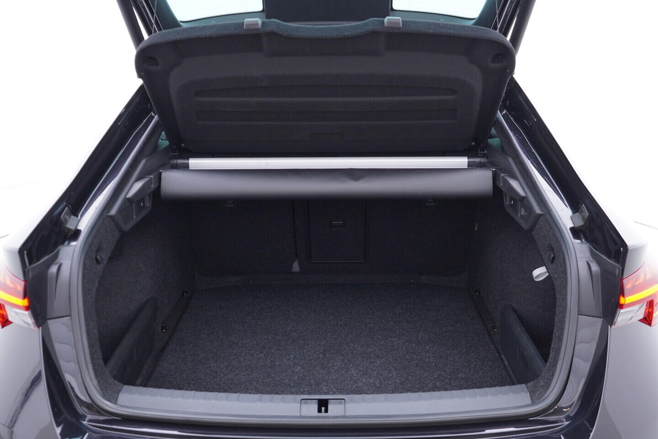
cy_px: 220
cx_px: 329
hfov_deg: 53.1
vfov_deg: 36.9
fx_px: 658
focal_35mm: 36
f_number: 2.8
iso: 250
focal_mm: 24
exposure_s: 1/40
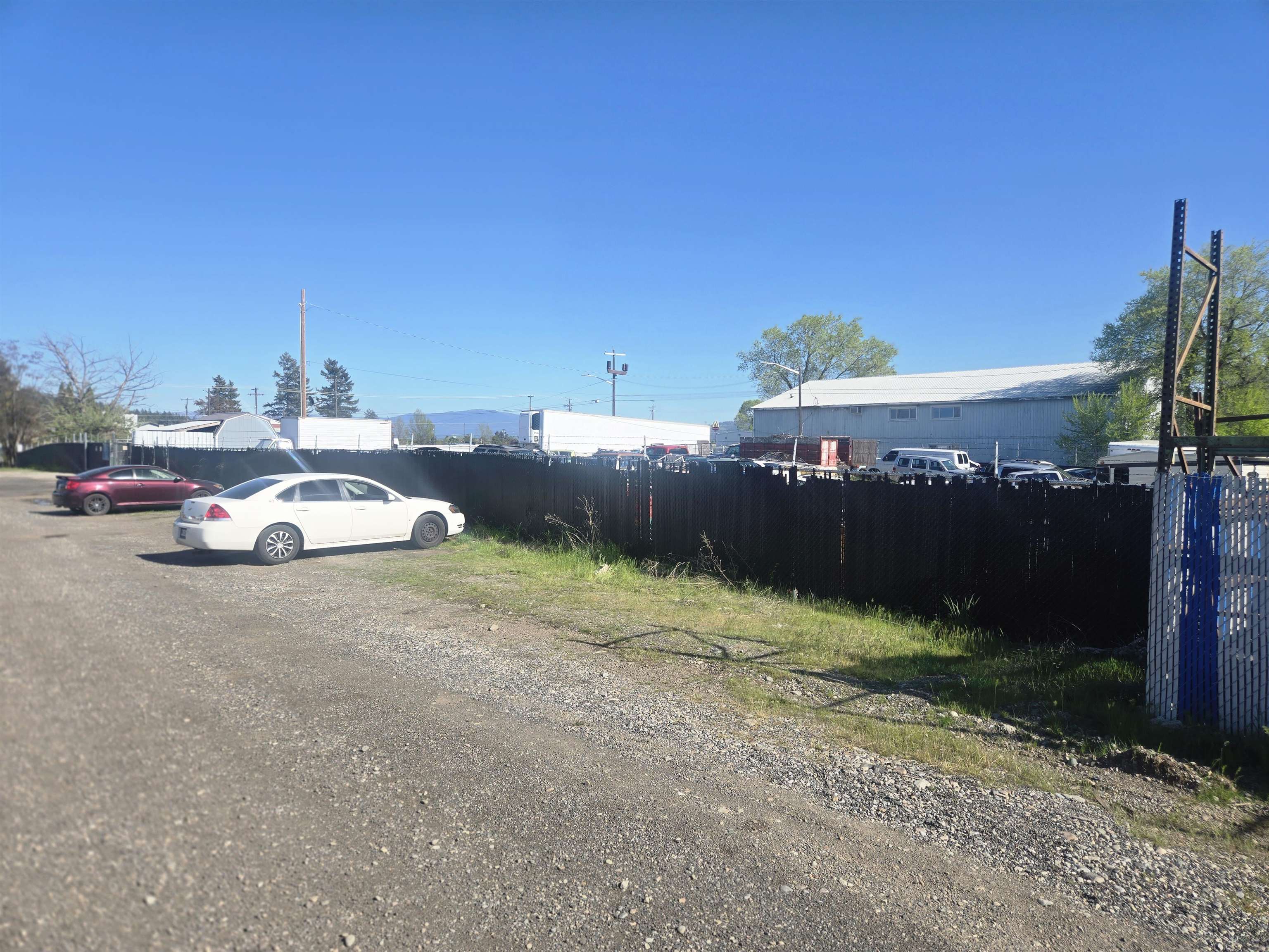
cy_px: 476
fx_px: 843
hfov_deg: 73.9
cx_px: 634
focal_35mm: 23
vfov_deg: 58.9
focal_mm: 5.4
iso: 25
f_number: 1.8
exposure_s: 1/1941
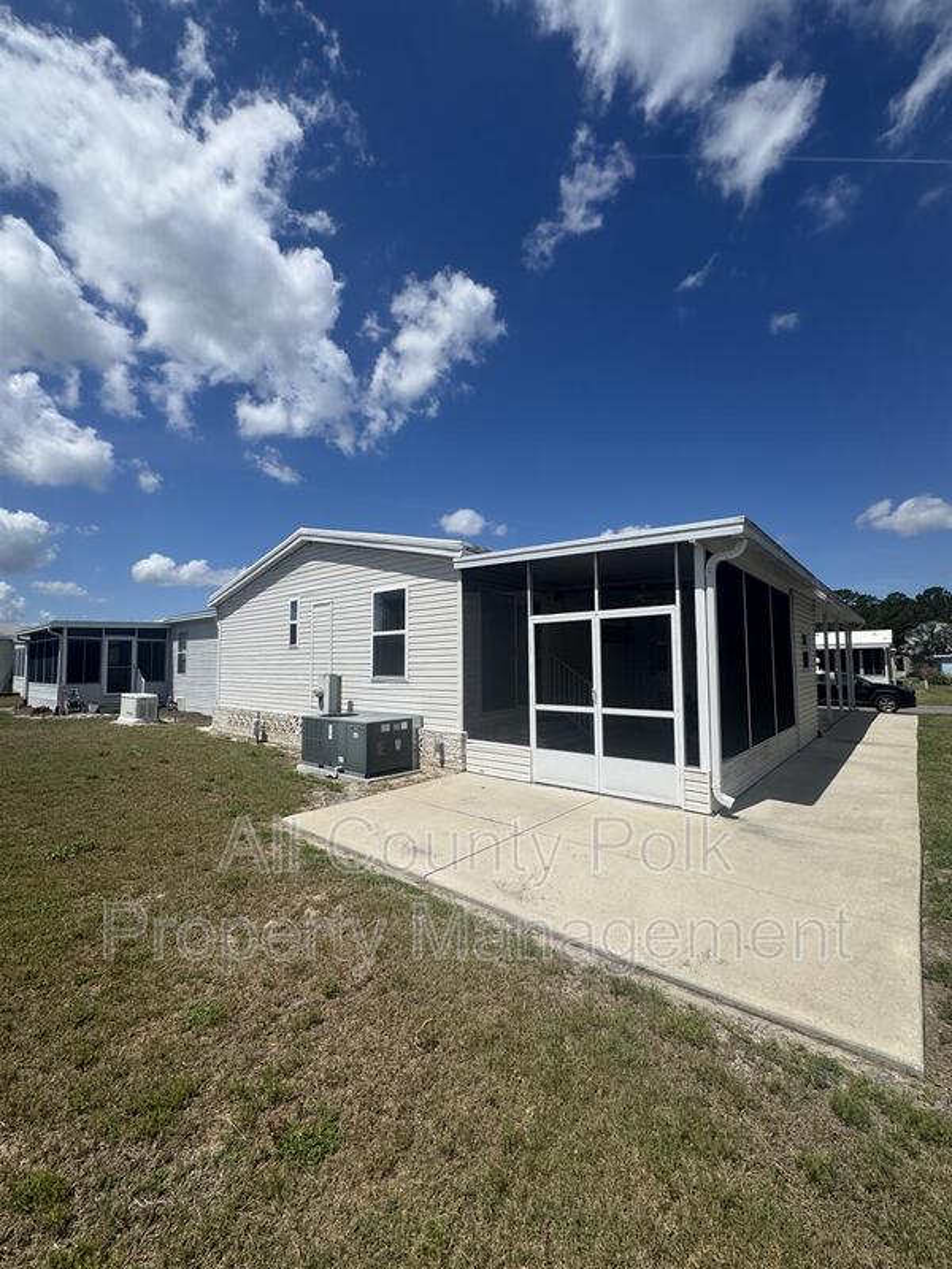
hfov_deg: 85.7
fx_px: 513
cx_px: 476
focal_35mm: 14
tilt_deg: +3.2
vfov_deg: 102.1
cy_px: 634
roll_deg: +0.4
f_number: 2.2
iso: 40
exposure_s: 1/4132
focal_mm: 2.22
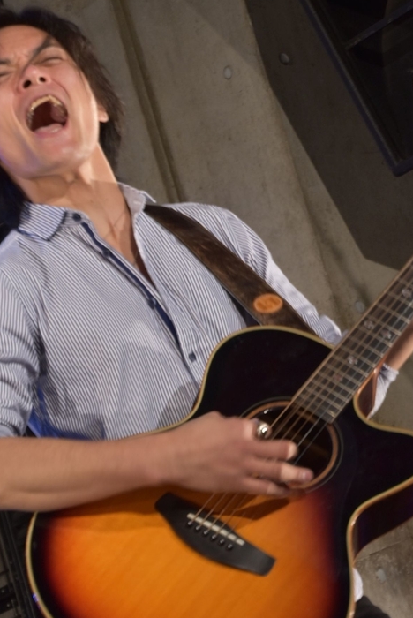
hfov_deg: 7.6
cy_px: 326
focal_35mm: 180
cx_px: 90
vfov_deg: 11.4
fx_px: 3091
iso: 450
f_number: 5.3
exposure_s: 1/60
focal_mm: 70
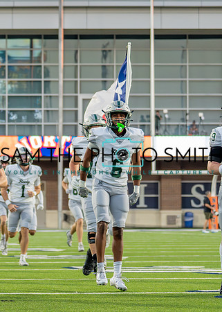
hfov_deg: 6.1
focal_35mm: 231
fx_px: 2043
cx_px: -181
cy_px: 175
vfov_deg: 8.7
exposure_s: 1/1600
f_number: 2.8
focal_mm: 70
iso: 1250
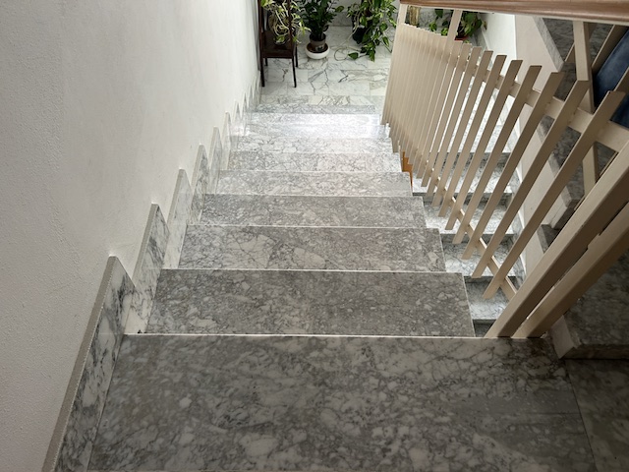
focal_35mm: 26
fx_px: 472
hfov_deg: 67.3
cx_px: 314
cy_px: 236
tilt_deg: -53.1
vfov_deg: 53.1
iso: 125
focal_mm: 5.7
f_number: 1.5
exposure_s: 1/121
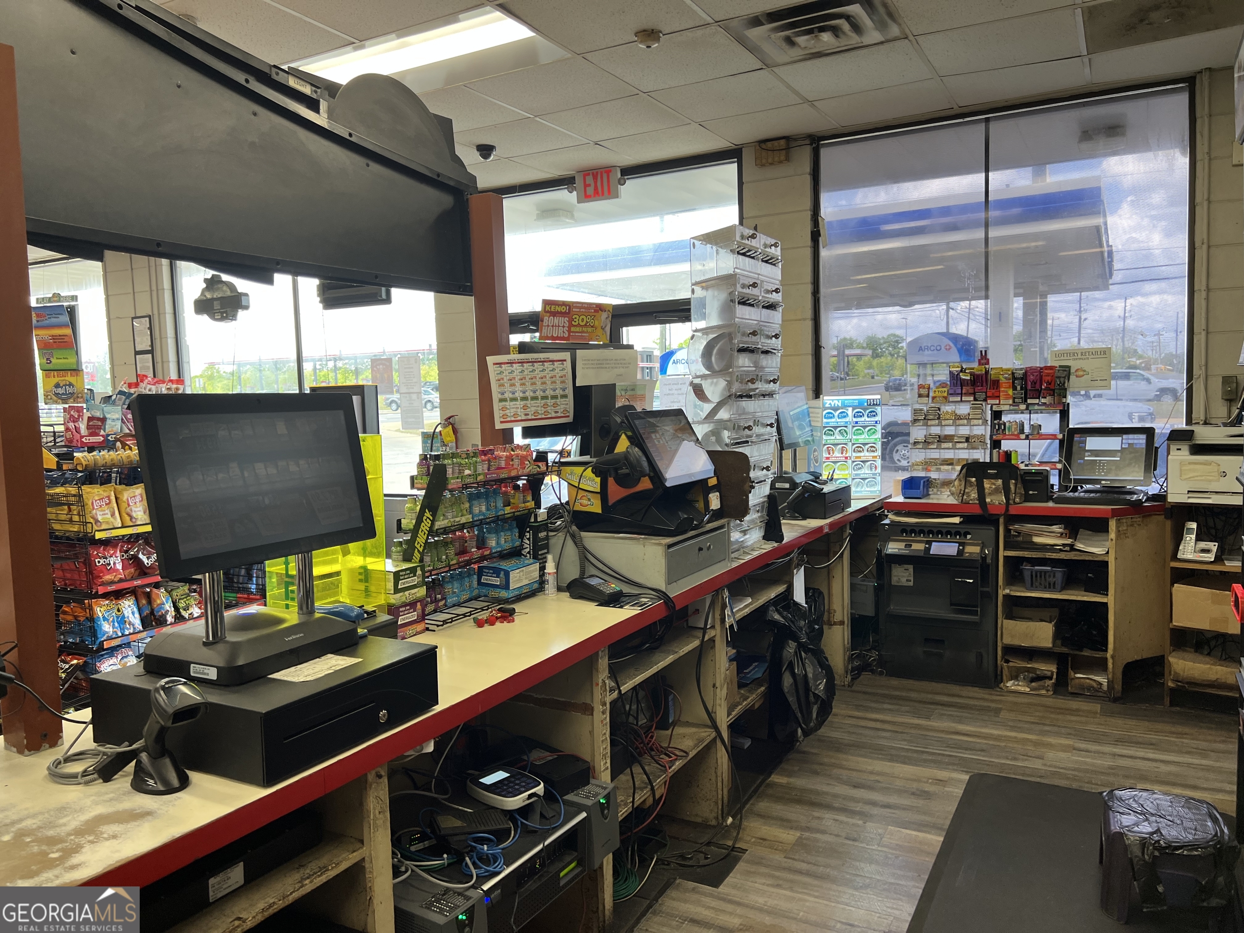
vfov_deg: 53.1
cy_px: 466
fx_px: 934
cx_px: 622
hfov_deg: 67.3
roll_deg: +2.3
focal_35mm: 26
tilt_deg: -4.8
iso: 50
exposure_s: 1/120
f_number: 1.5
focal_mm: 5.7
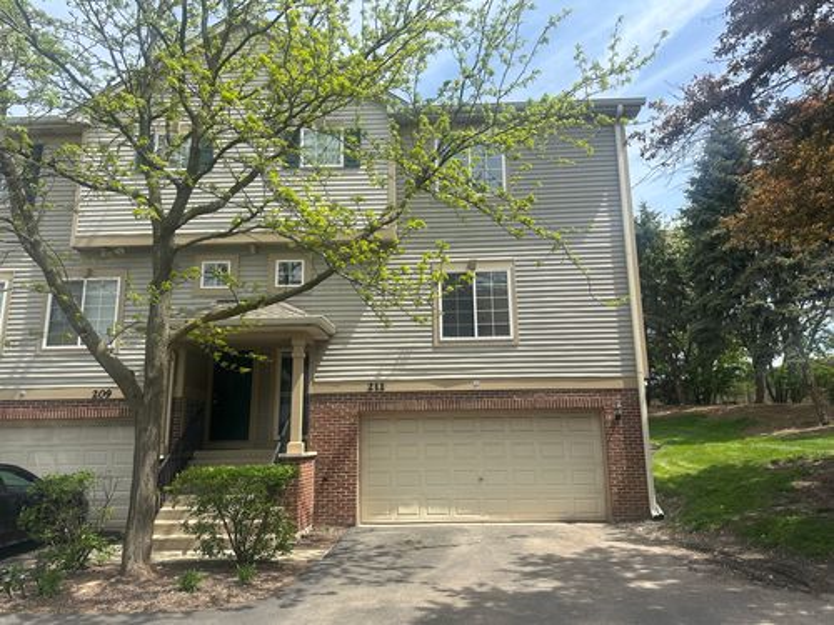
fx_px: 578
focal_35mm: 24
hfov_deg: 71.6
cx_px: 417
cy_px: 312
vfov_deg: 56.8
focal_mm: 6.86
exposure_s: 1/1988
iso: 80
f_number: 1.78
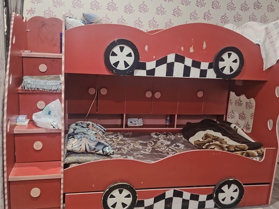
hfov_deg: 54.0
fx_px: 274
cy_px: 107
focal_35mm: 34
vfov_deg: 41.8
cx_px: 138
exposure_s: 1/25
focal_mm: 5.25
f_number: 1.75
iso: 1244
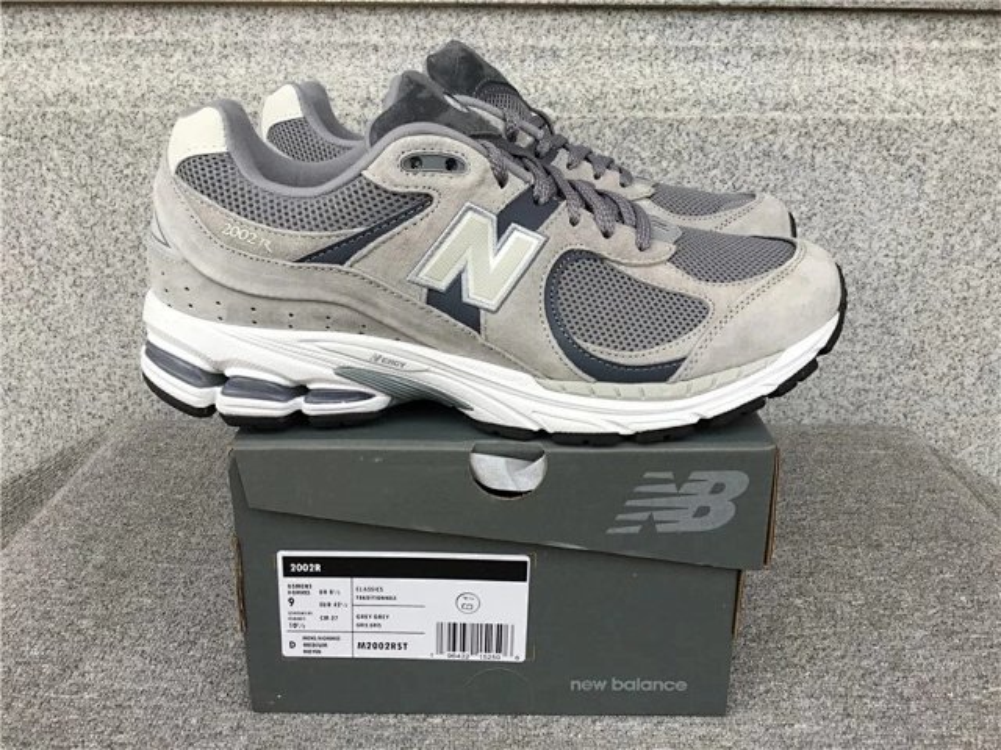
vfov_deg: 45.4
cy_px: 375
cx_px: 500
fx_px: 896
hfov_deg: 58.4
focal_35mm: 31
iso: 25
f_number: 2.4
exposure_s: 1/100
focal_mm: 3.3
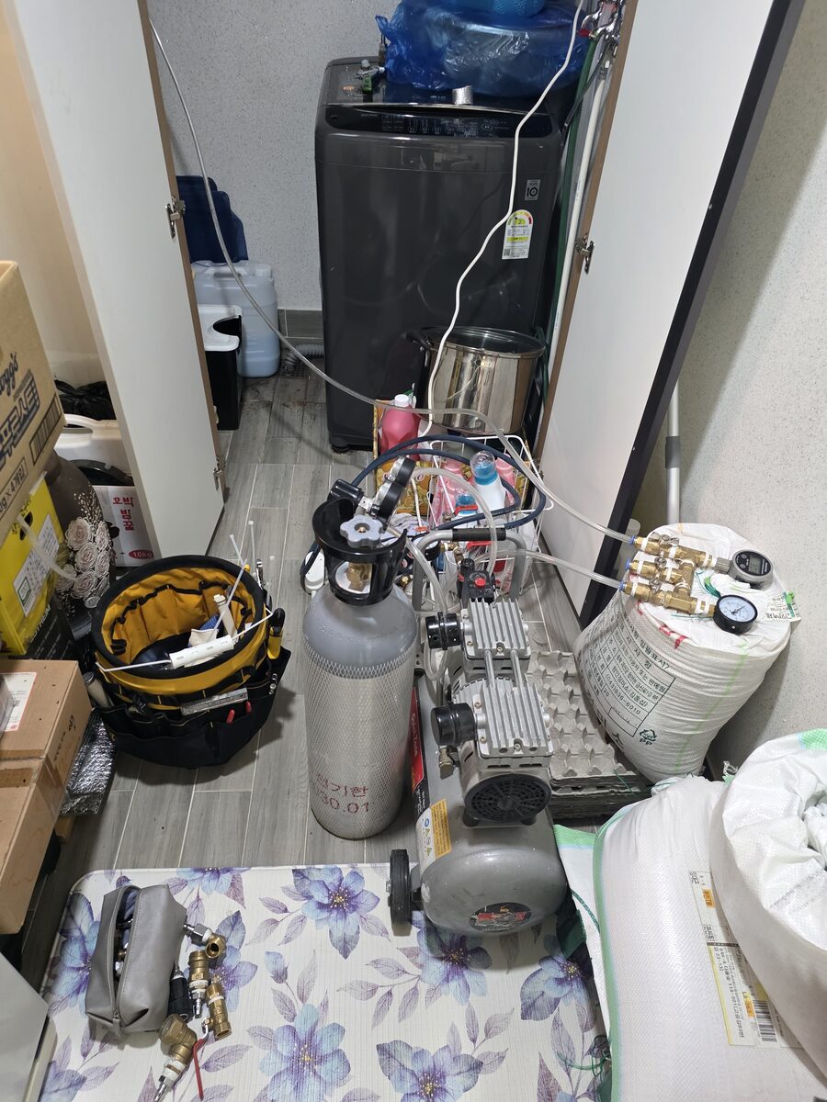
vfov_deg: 73.9
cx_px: 414
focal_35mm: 23
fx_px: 733
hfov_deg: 58.9
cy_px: 551
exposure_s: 1/120
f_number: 1.7
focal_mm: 6.25
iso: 800
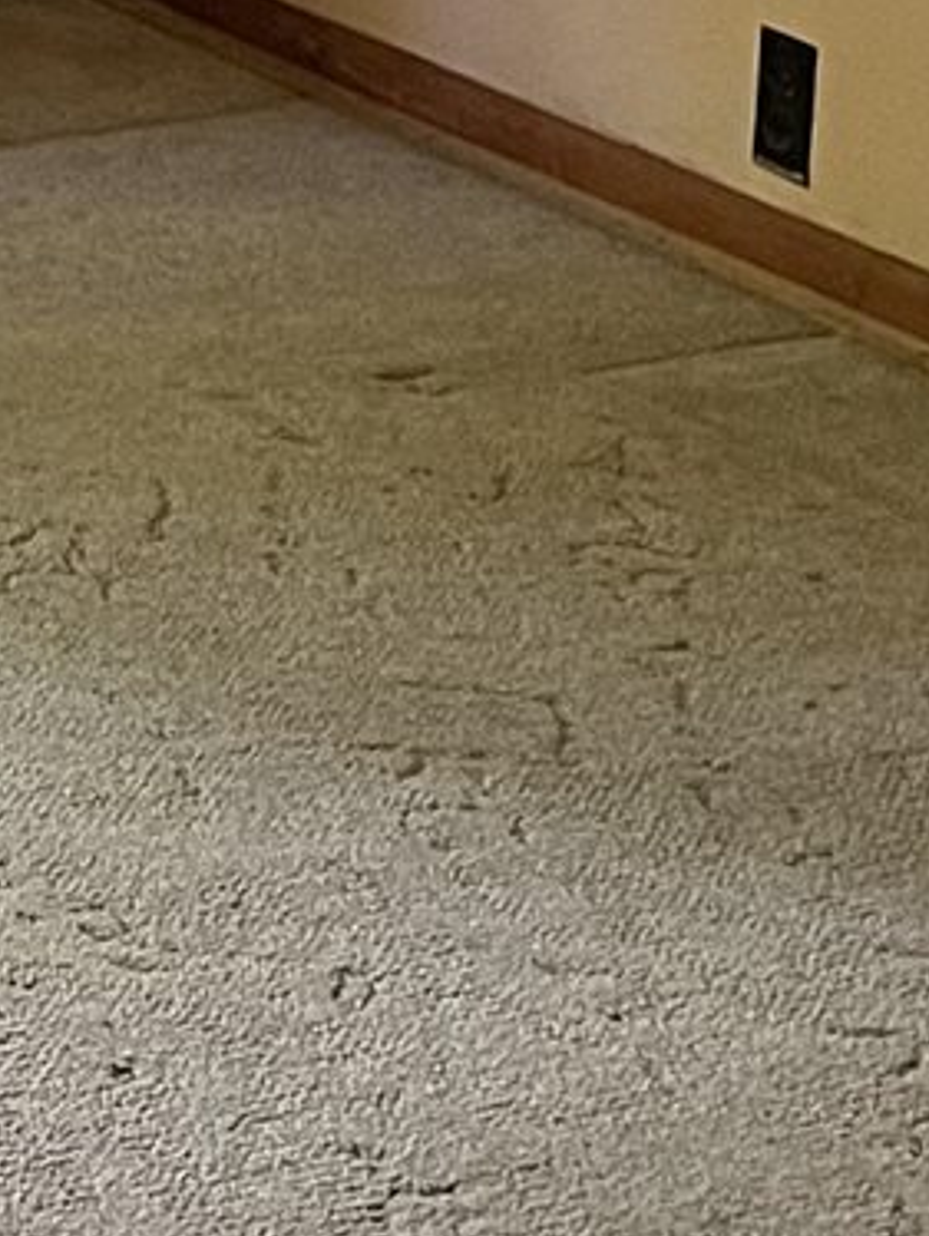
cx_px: -727
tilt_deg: -10.9
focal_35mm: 160
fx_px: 5719
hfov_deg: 8.9
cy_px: -327
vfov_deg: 12.0
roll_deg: +1.0
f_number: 1.6
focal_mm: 5.1
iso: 320
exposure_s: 1/60
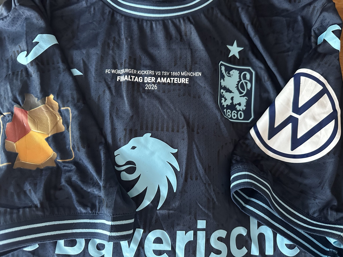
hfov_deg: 71.6
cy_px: 128
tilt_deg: -80.0
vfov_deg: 56.8
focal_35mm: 24
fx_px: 238
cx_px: 172
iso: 1000
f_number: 1.78
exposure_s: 1/42
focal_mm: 6.86
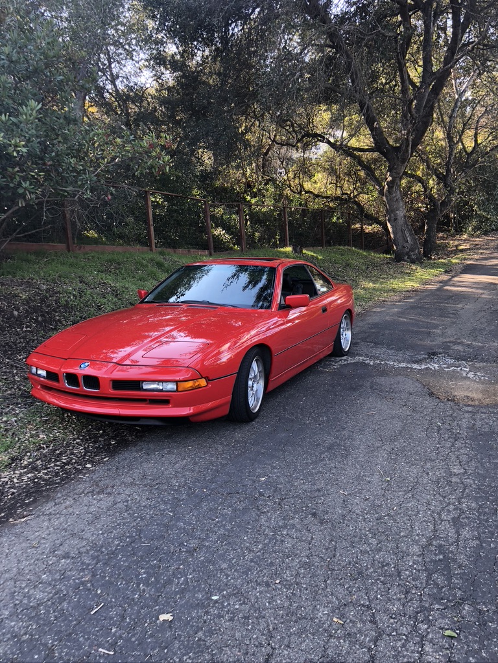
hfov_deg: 49.7
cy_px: 332
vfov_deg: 63.4
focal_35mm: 28
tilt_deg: -8.2
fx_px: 537
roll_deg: +4.2
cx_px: 249
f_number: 1.8
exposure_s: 1/120
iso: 64
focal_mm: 4
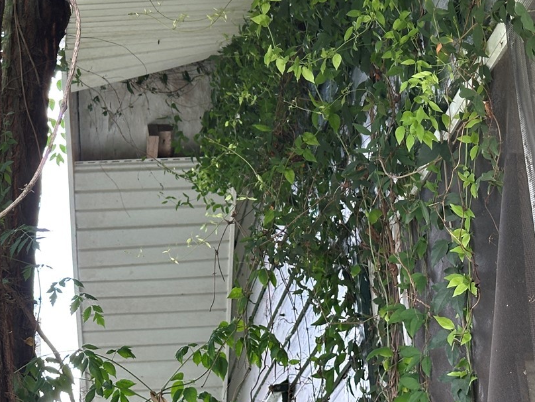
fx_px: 1468
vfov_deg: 15.4
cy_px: 33
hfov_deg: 20.5
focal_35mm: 95
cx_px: 136
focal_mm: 6.86
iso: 80
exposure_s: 1/111
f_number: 1.78
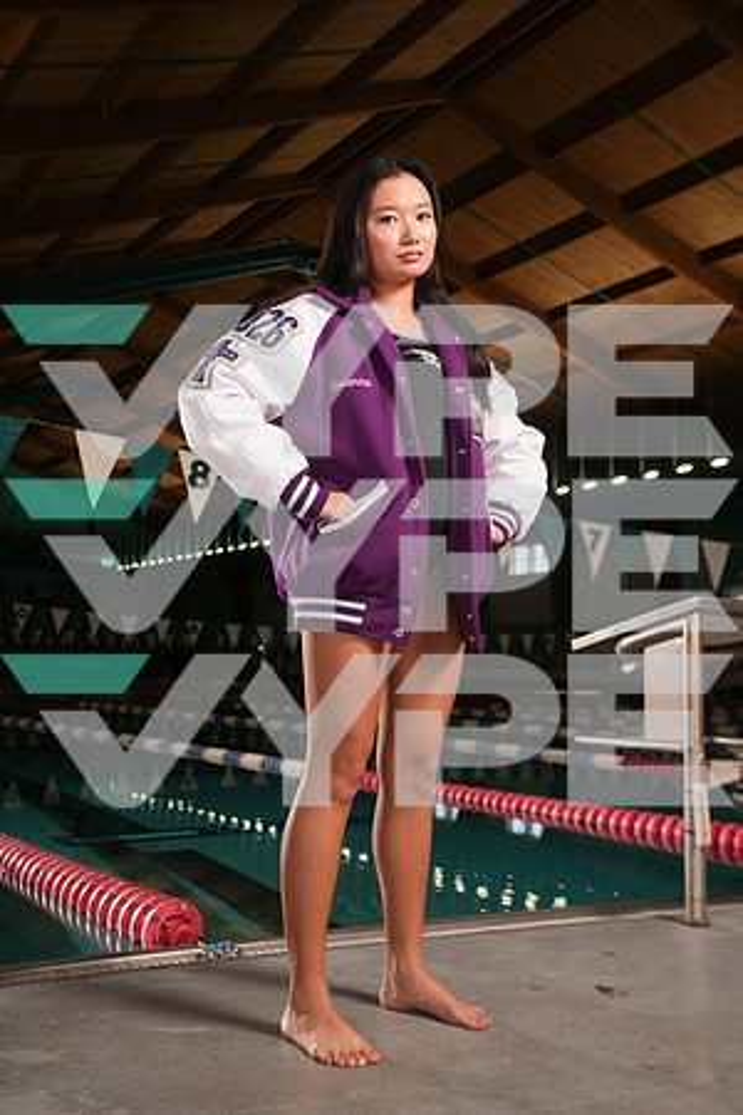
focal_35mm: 41
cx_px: 372
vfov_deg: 47.4
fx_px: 1269
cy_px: 558
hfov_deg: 32.6
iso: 160
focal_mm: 41
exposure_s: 1/200
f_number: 5.6
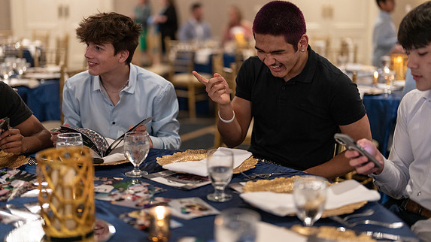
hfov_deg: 39.2
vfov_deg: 22.6
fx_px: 606
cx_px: 216
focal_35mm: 53
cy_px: 103
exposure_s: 1/320
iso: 1250
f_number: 1.2
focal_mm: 50
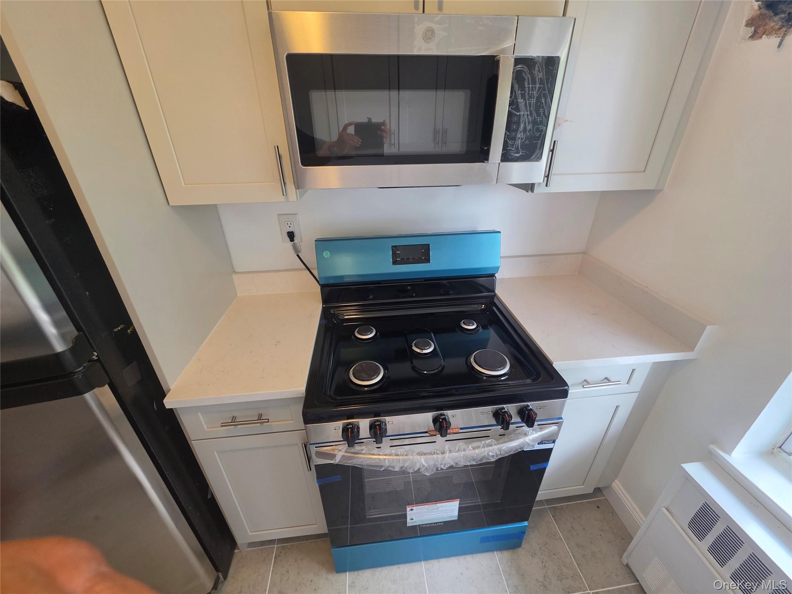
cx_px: 396
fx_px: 297
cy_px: 297
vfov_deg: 89.9
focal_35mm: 13
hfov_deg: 106.2
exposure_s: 1/120
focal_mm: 2.2
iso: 125
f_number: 1.9
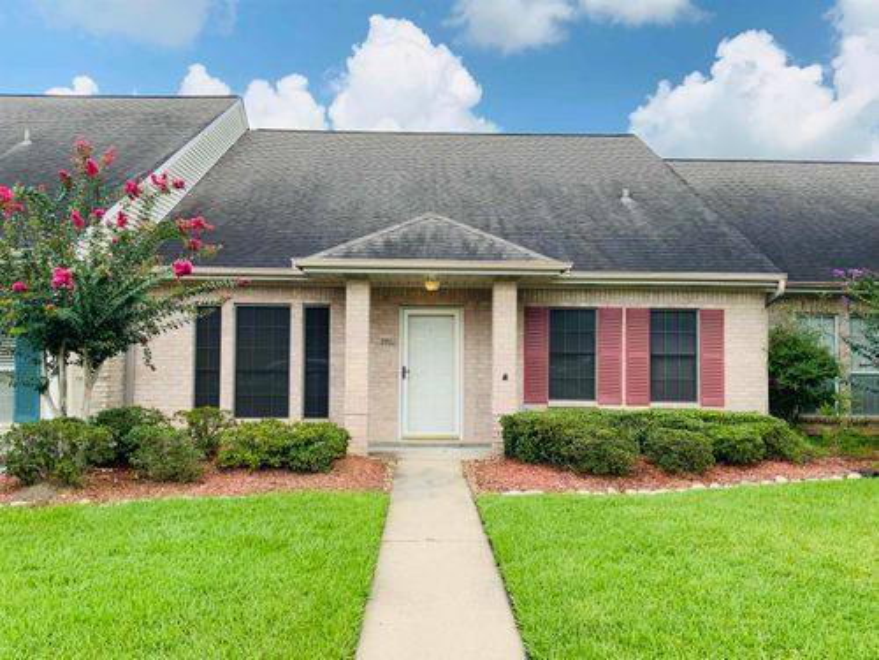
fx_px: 736
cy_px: 330
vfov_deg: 48.2
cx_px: 440
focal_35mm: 29
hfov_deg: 61.7
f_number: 1.8
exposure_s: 1/829
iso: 16
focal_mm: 3
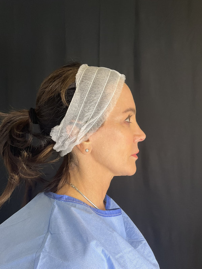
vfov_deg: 61.7
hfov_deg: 48.2
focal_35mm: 29
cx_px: 101
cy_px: 134
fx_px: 226
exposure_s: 1/120
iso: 32
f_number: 1.8
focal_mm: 3
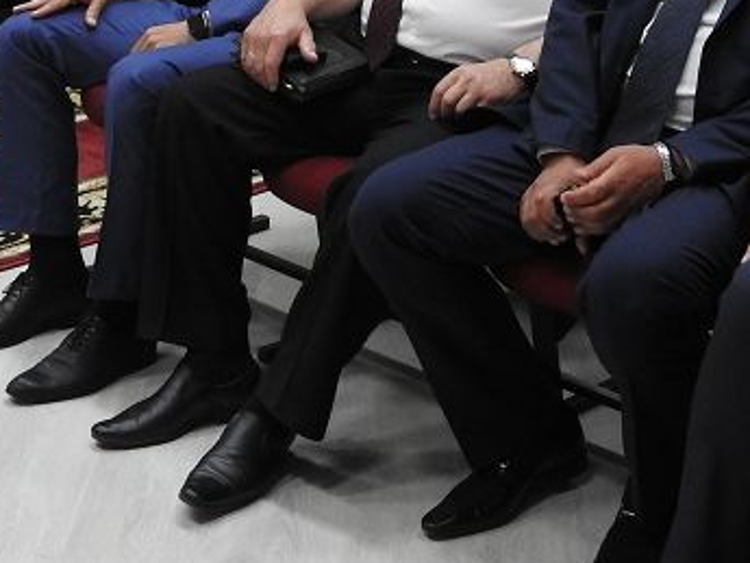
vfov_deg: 14.4
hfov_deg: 19.9
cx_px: 576
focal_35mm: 98
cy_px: -207
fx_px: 2124
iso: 400
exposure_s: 1/30
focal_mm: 5.9
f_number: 3.6
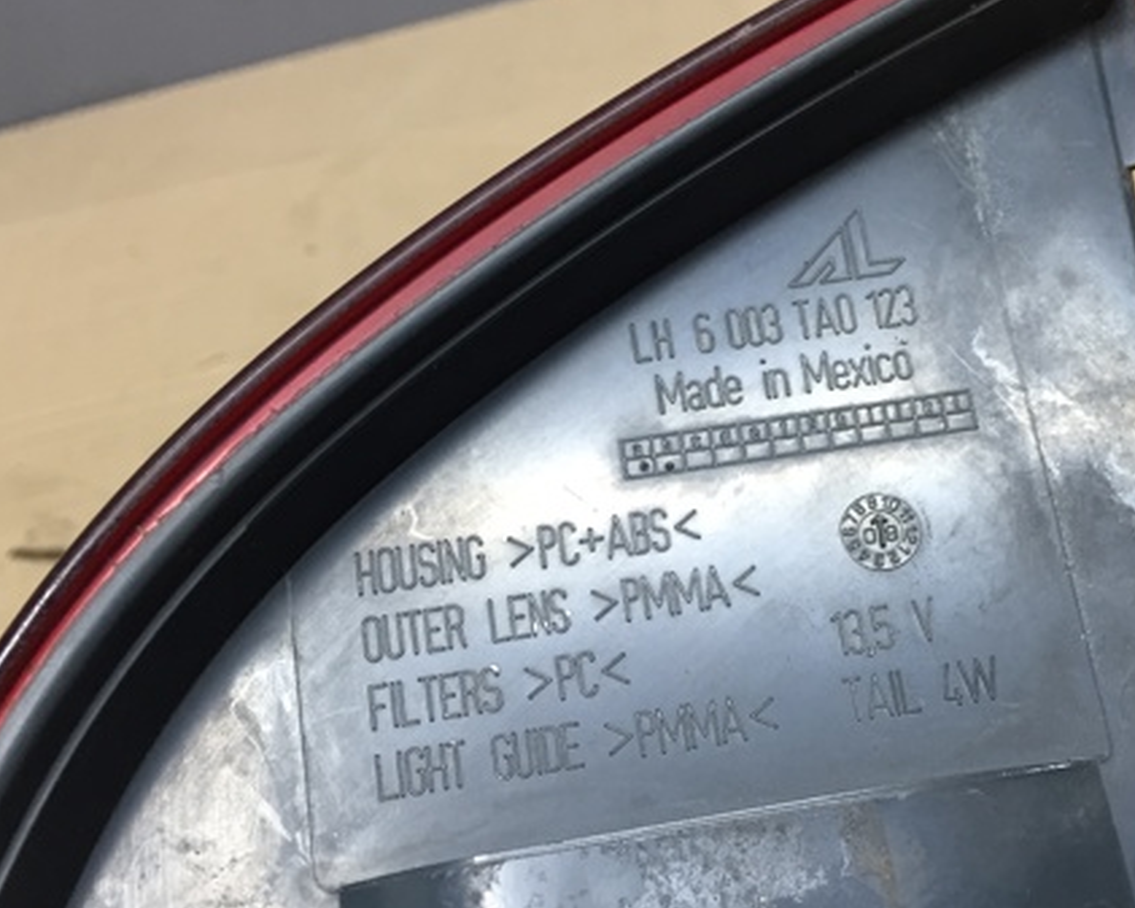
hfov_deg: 42.3
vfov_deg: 34.8
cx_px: 760
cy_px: 544
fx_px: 1445
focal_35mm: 43
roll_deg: +13.1
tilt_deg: -40.7
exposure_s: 1/33
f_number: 2.2
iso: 64
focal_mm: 4.15
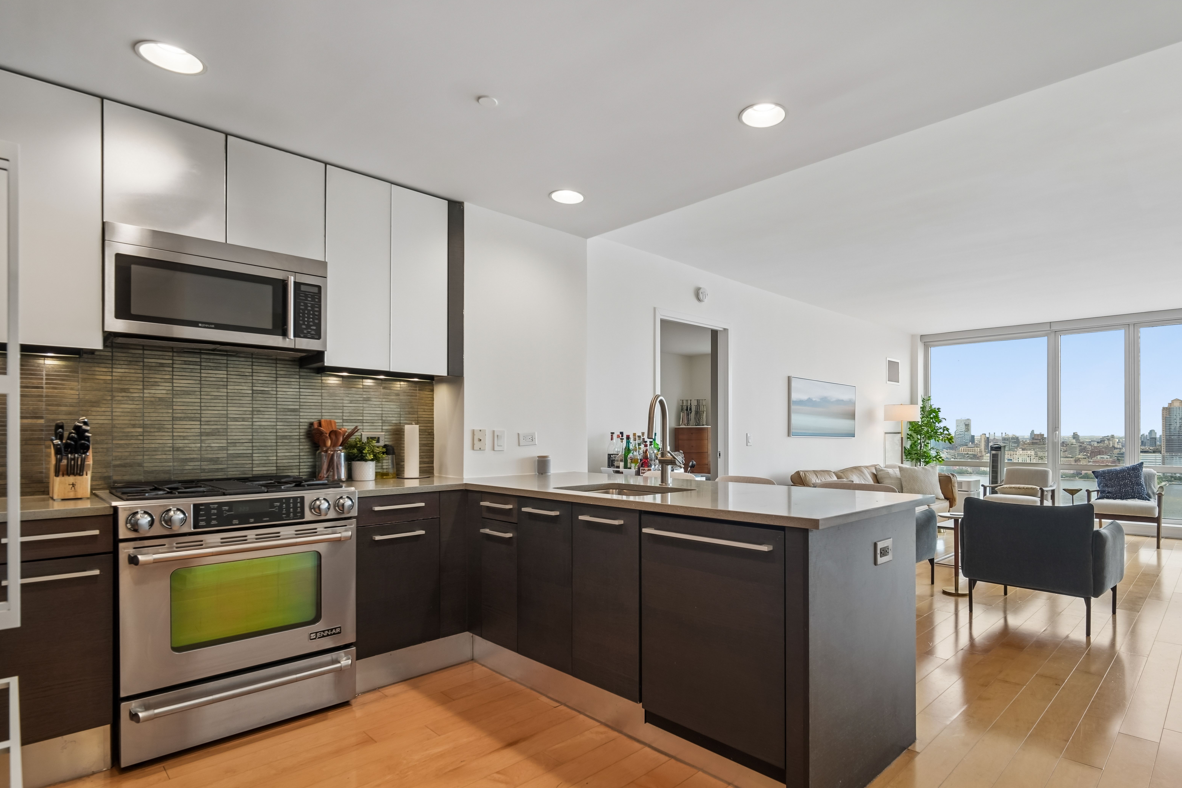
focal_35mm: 18
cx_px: 664
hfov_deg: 89.6
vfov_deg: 67.2
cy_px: 435
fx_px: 591
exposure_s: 1/30
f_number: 8
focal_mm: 16
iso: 400
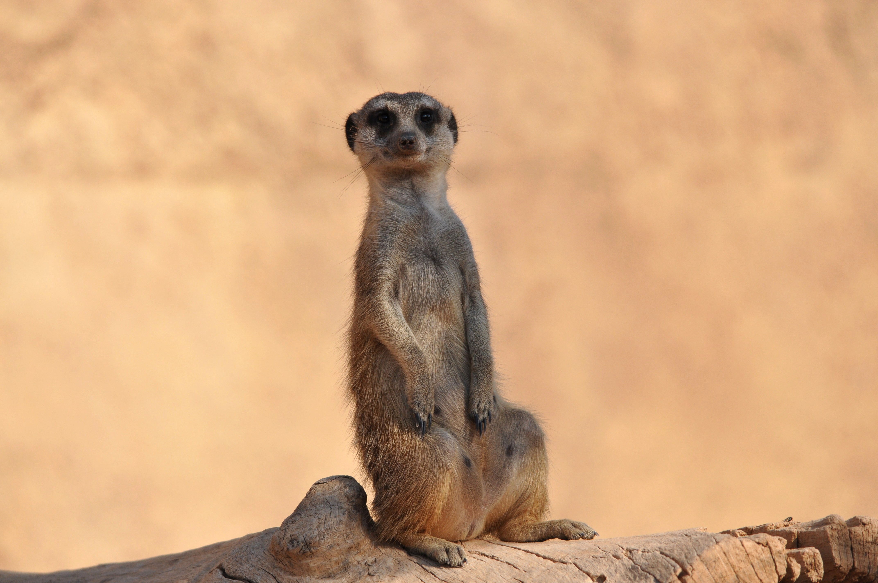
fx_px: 12788
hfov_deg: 3.9
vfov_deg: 2.6
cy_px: 292
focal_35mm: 525
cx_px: 439
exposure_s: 1/1250
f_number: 6
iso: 400
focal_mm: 350
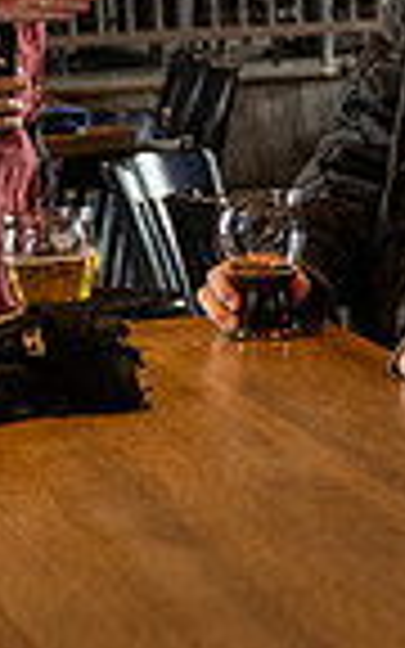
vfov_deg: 11.7
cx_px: 1260
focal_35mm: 177
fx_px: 3126
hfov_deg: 6.7
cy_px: 7
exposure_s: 1/125
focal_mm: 43
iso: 1000
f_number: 2.8
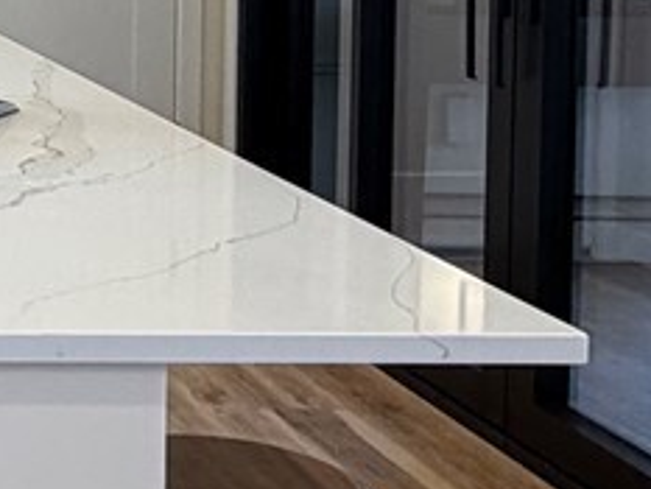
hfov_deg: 17.3
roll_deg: -0.3
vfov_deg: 14.8
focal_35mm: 96
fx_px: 1806
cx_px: -461
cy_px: -143
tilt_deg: -2.7
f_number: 2.2
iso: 250
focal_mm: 2.22
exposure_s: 1/120
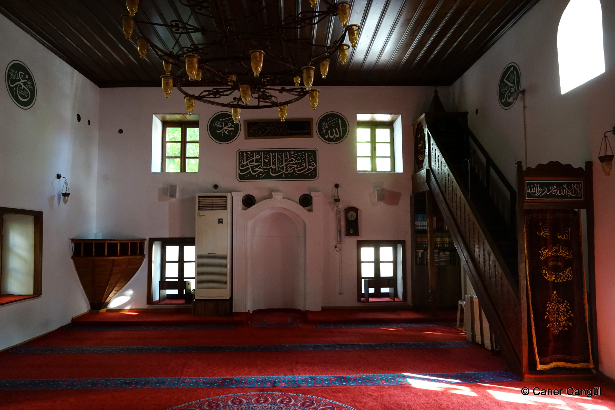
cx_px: 308
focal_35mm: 24
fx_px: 410
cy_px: 205
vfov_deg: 53.1
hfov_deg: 73.7
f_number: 8
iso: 3200
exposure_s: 1/20
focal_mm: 24
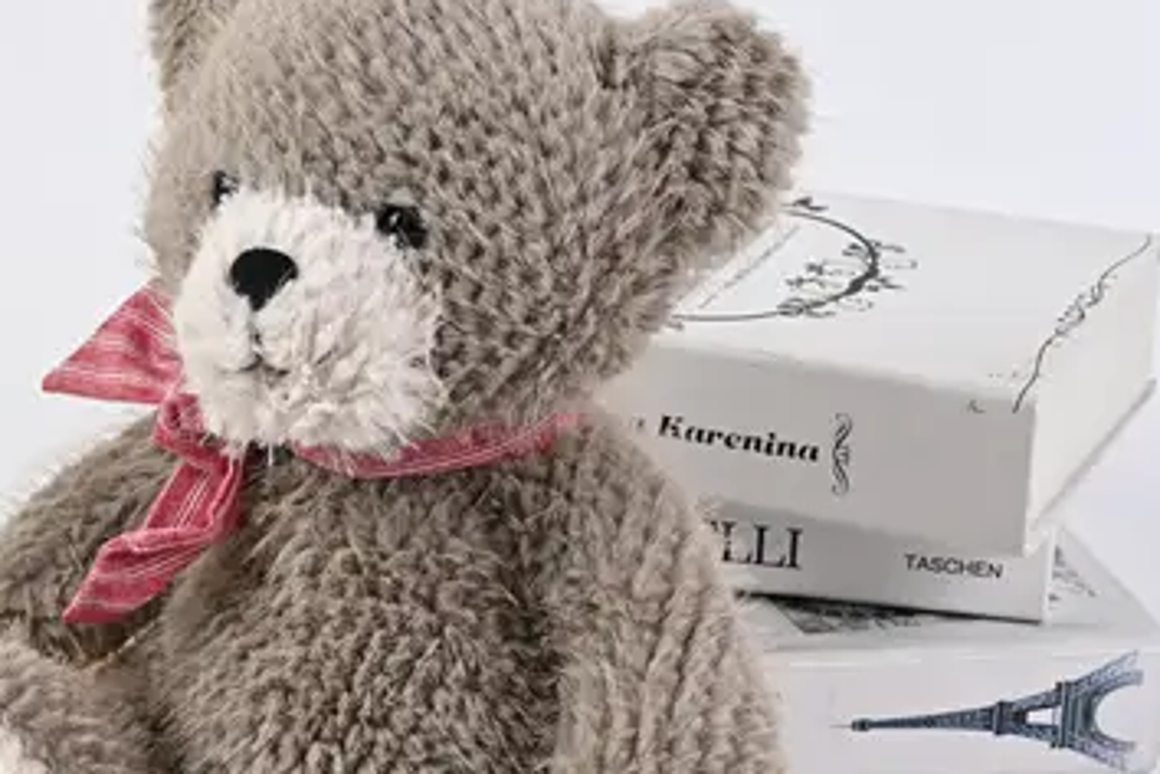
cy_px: 499
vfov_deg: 15.0
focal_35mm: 91
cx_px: 328
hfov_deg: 22.2
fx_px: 2932
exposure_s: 1/125
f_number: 16
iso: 100
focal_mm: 43
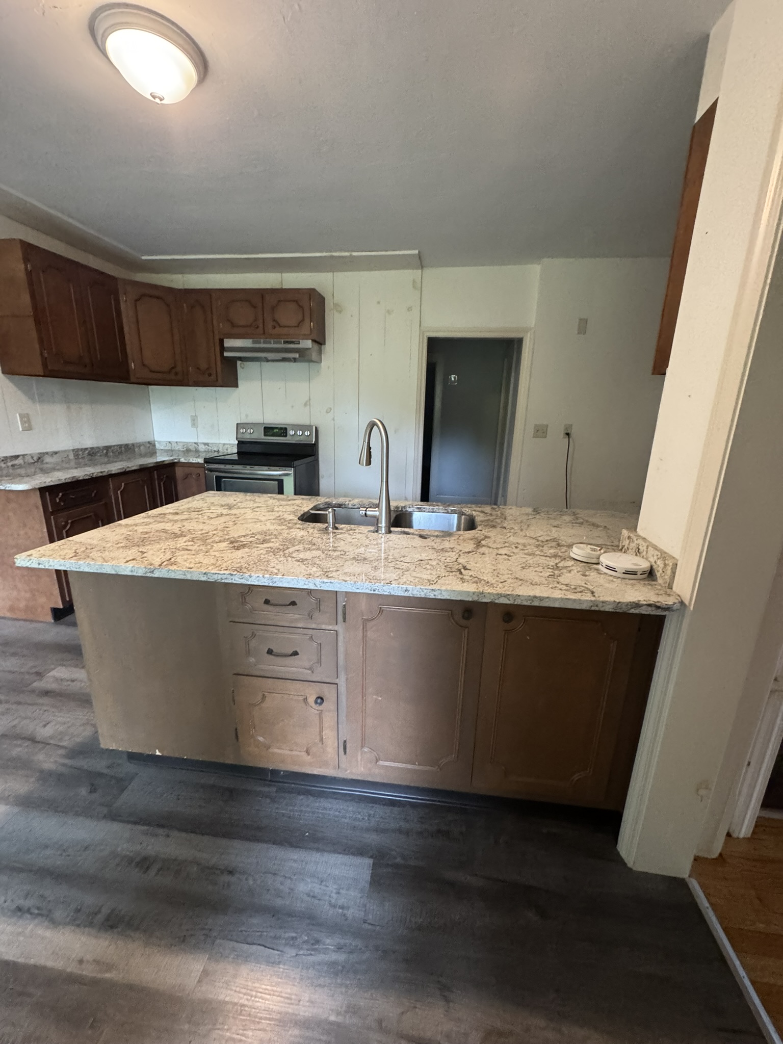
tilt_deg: -15.1
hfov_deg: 85.7
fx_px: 422
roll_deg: -1.7
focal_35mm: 14
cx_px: 392
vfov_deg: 102.1
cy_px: 522
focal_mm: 2.22
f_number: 2.2
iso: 800
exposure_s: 1/60
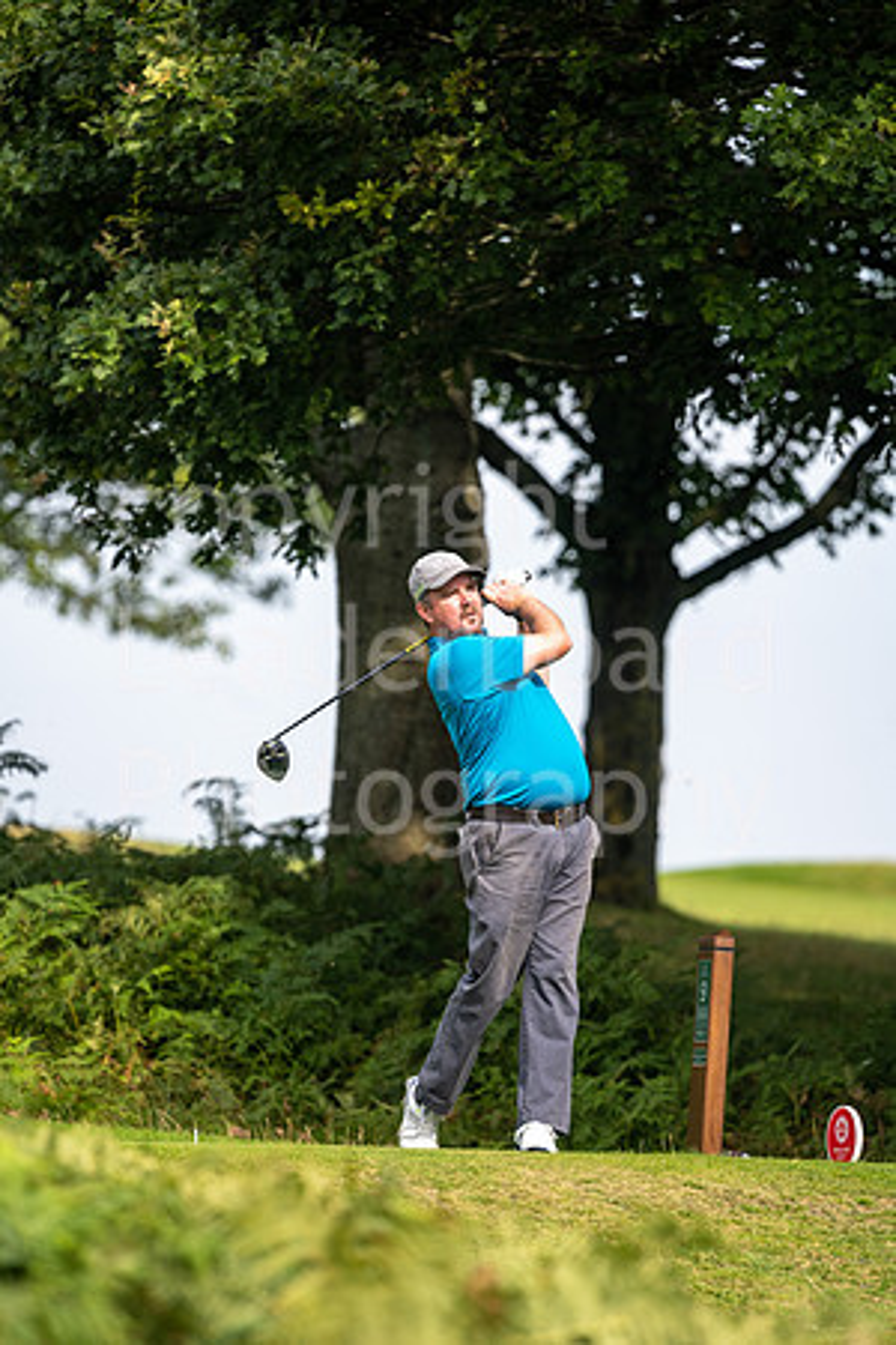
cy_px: 672
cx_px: 448
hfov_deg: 4.6
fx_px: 11199
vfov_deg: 6.9
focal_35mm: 300
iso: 160
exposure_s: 1/800
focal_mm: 300
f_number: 5
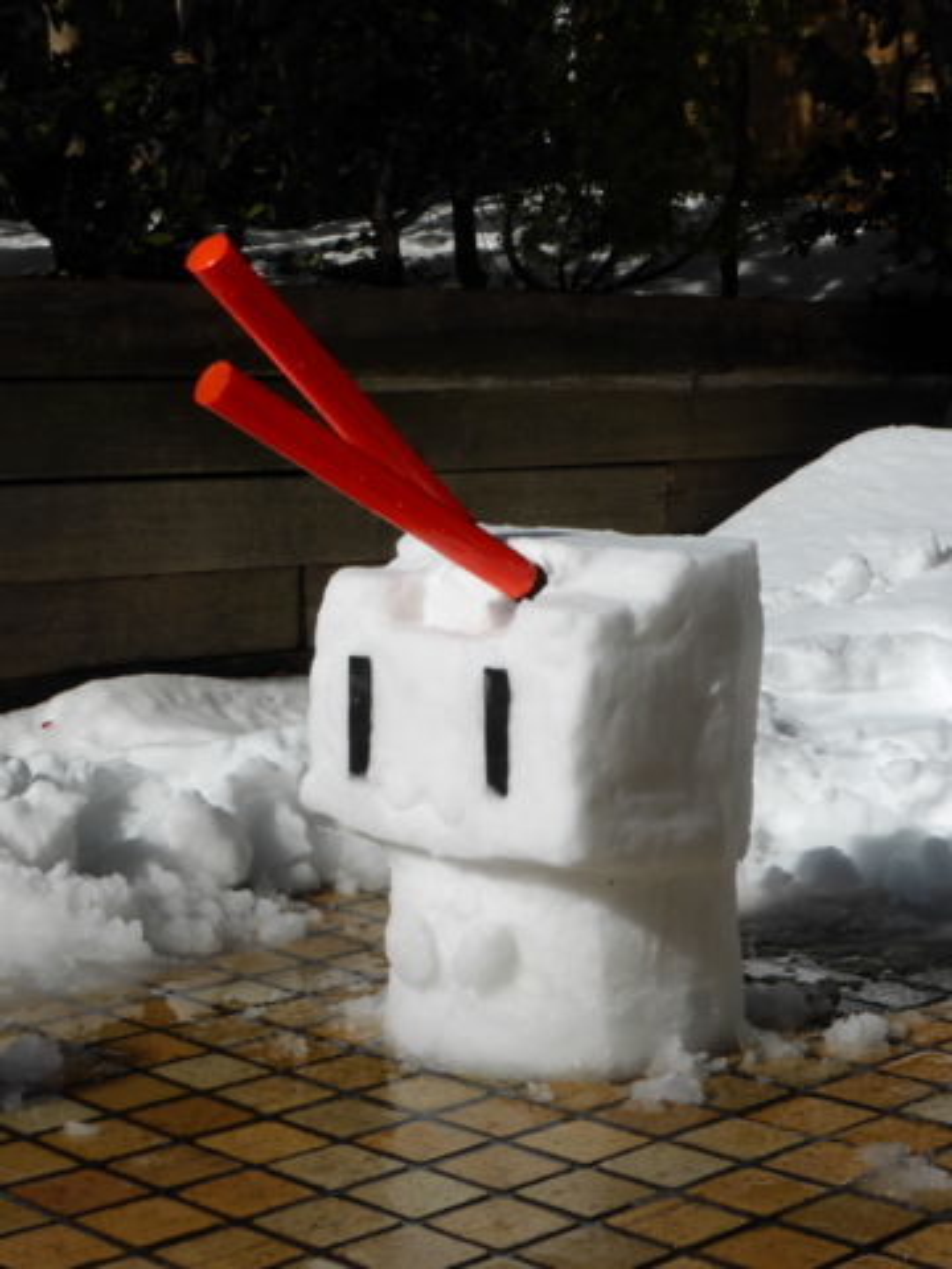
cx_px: 476
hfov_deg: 22.3
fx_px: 2420
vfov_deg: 29.4
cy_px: 634
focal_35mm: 66
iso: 100
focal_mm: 11.7
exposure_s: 1/1600
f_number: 4.9
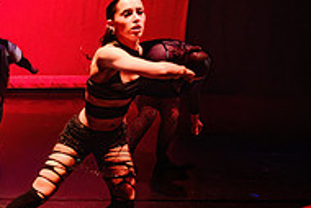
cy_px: 136
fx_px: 648
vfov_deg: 18.2
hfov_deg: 22.7
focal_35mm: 75
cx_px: -136
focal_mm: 24
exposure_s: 1/300
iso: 3200
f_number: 2.8
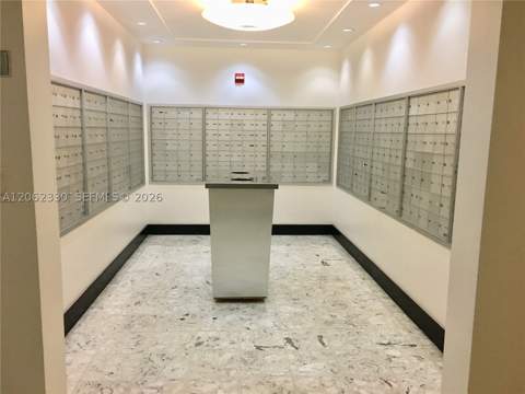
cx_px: 262
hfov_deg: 61.7
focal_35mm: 29
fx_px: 440
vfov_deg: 48.2
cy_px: 197
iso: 160
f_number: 2.2
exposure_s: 1/30
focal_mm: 4.15
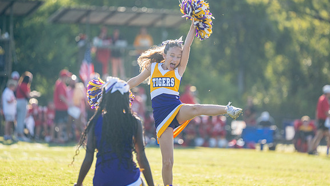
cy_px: 71
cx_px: 164
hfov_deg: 9.9
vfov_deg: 5.6
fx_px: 1908
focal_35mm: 218
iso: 400
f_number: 2.8
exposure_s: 1/2000
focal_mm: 191
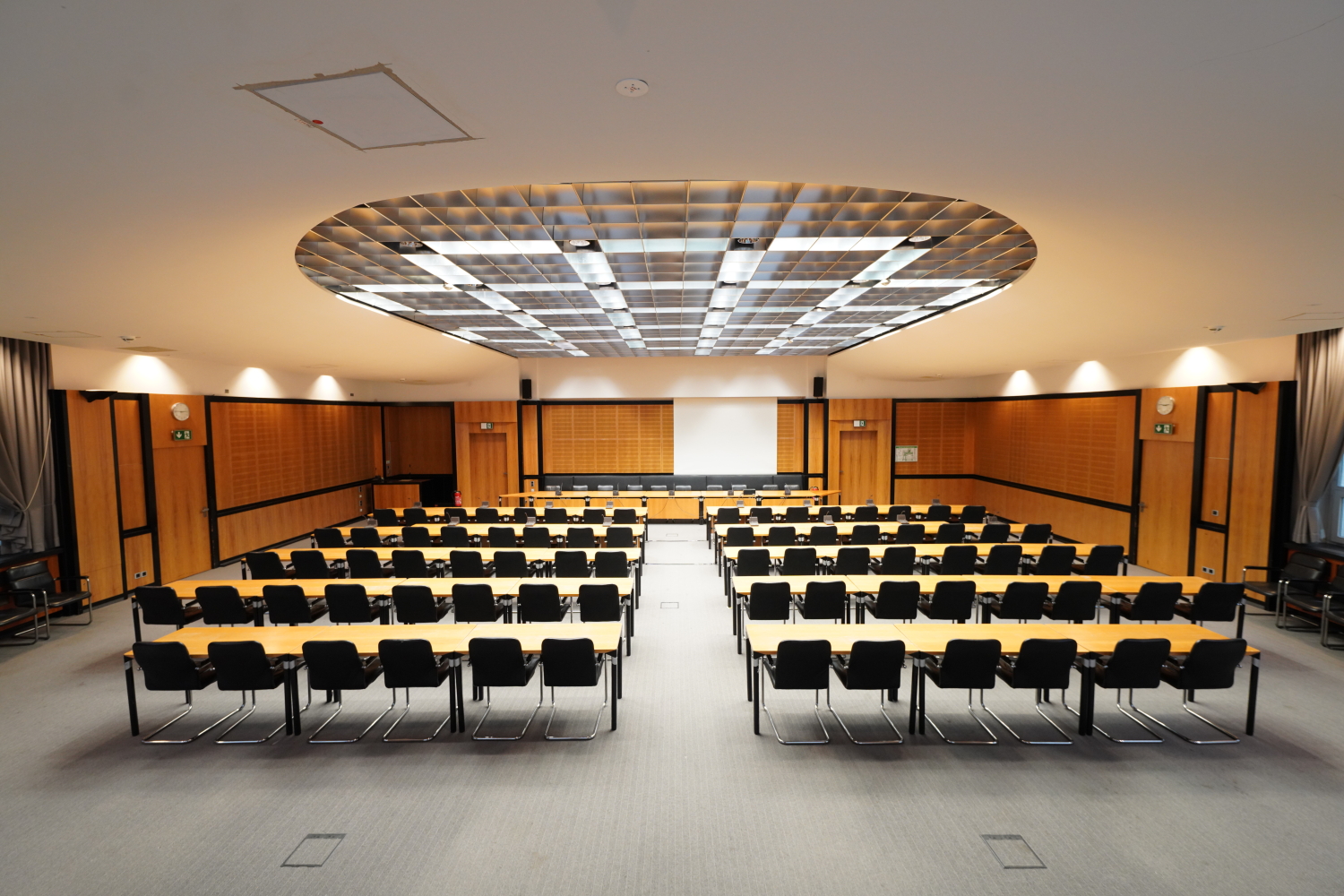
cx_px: 672
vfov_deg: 81.2
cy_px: 448
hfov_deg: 104.3
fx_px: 523
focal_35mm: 14
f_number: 4.5
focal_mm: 14
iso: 1600
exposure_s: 1/50
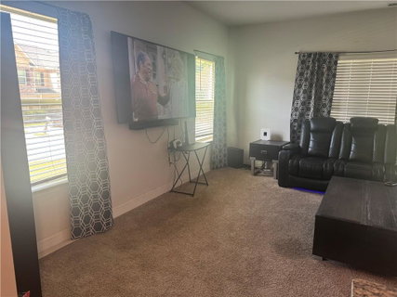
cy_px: 148
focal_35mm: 24
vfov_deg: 56.8
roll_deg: -0.8
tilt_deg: -10.9
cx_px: 198
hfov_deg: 71.6
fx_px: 275
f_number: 1.78
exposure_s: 1/60
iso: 125
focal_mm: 6.76
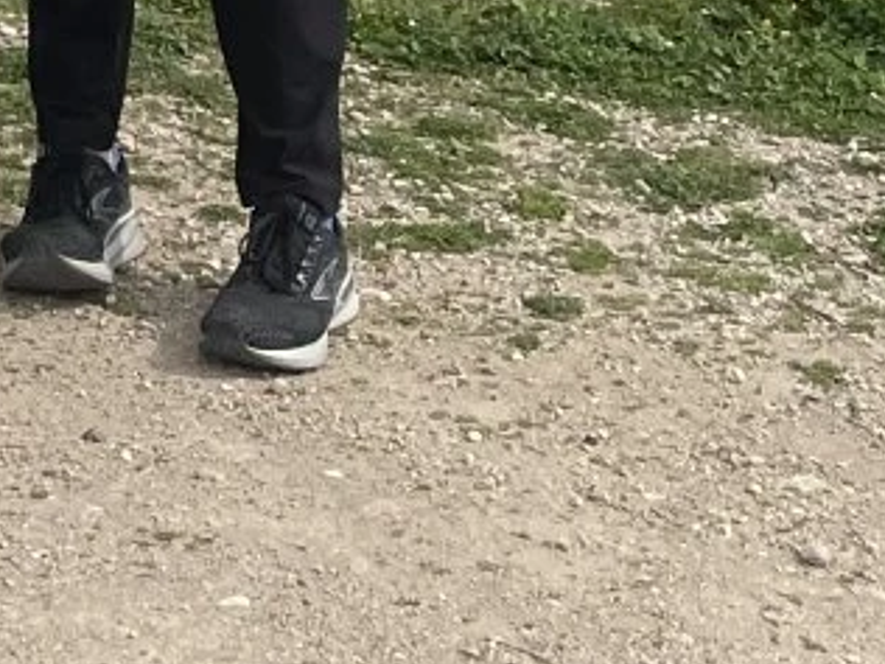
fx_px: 4039
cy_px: -1334
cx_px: -703
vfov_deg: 8.0
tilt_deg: +4.1
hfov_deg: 11.6
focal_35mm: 158
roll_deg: -0.8
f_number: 1.6
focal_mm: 4.2
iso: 32
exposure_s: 1/2681
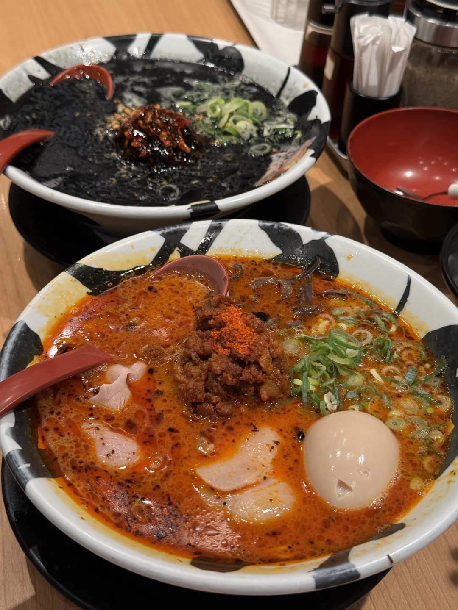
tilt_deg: -40.7
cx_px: 229
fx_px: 847
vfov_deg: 39.7
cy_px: 305
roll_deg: -5.2
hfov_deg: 30.3
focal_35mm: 48
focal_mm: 6.86
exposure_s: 1/60
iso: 50
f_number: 1.78
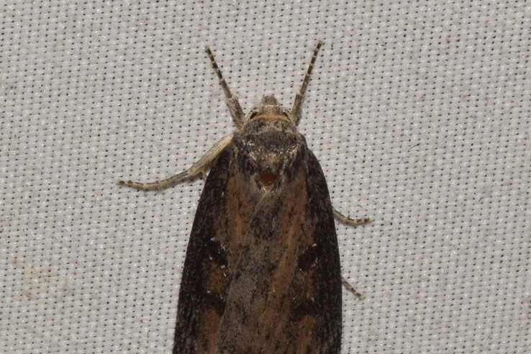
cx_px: 242
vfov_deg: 5.0
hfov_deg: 7.5
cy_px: 226
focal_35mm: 273
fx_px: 4026
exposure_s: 1/160
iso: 500
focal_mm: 140
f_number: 14
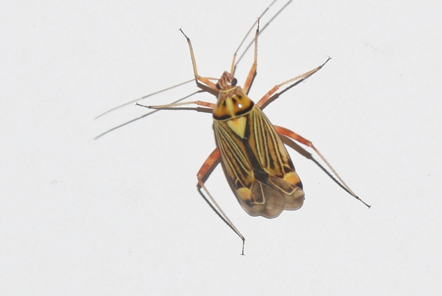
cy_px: 148
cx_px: 221
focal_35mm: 210
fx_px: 2581
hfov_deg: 9.8
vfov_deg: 6.6
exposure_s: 1/160
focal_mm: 140
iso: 100
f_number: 11
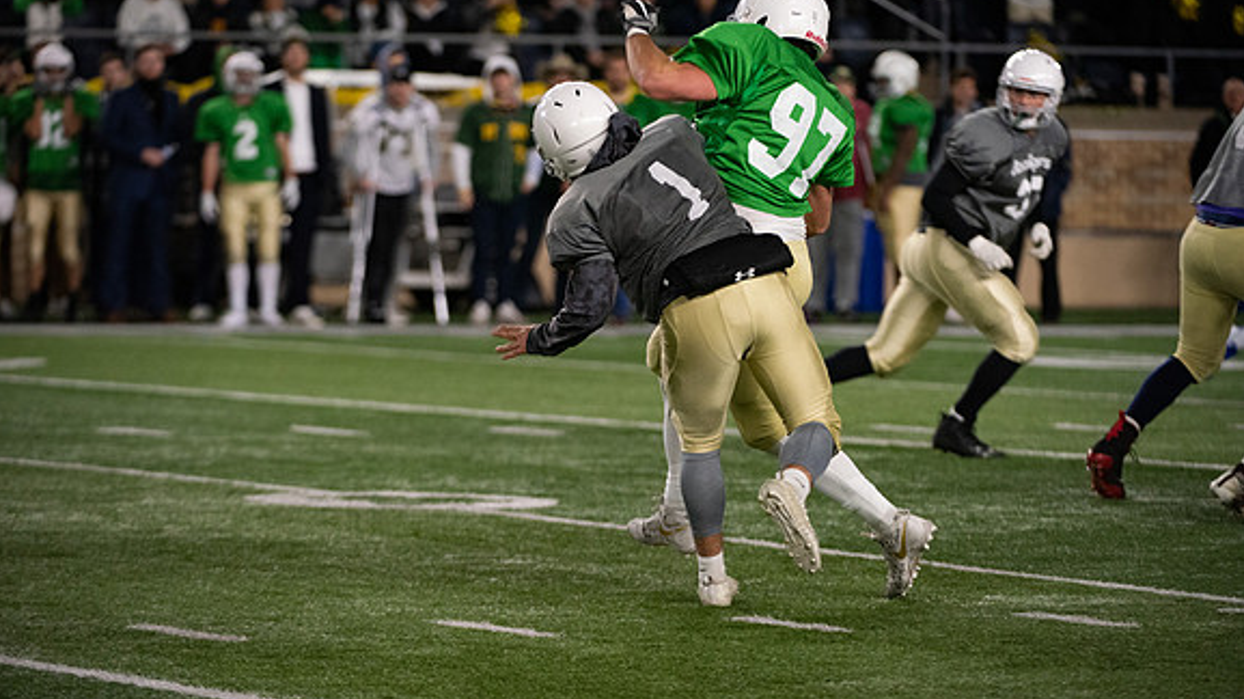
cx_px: 621
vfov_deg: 4.4
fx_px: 9034
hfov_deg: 7.9
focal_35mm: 274
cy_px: 335
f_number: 4.5
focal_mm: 260
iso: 3600
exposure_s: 1/500
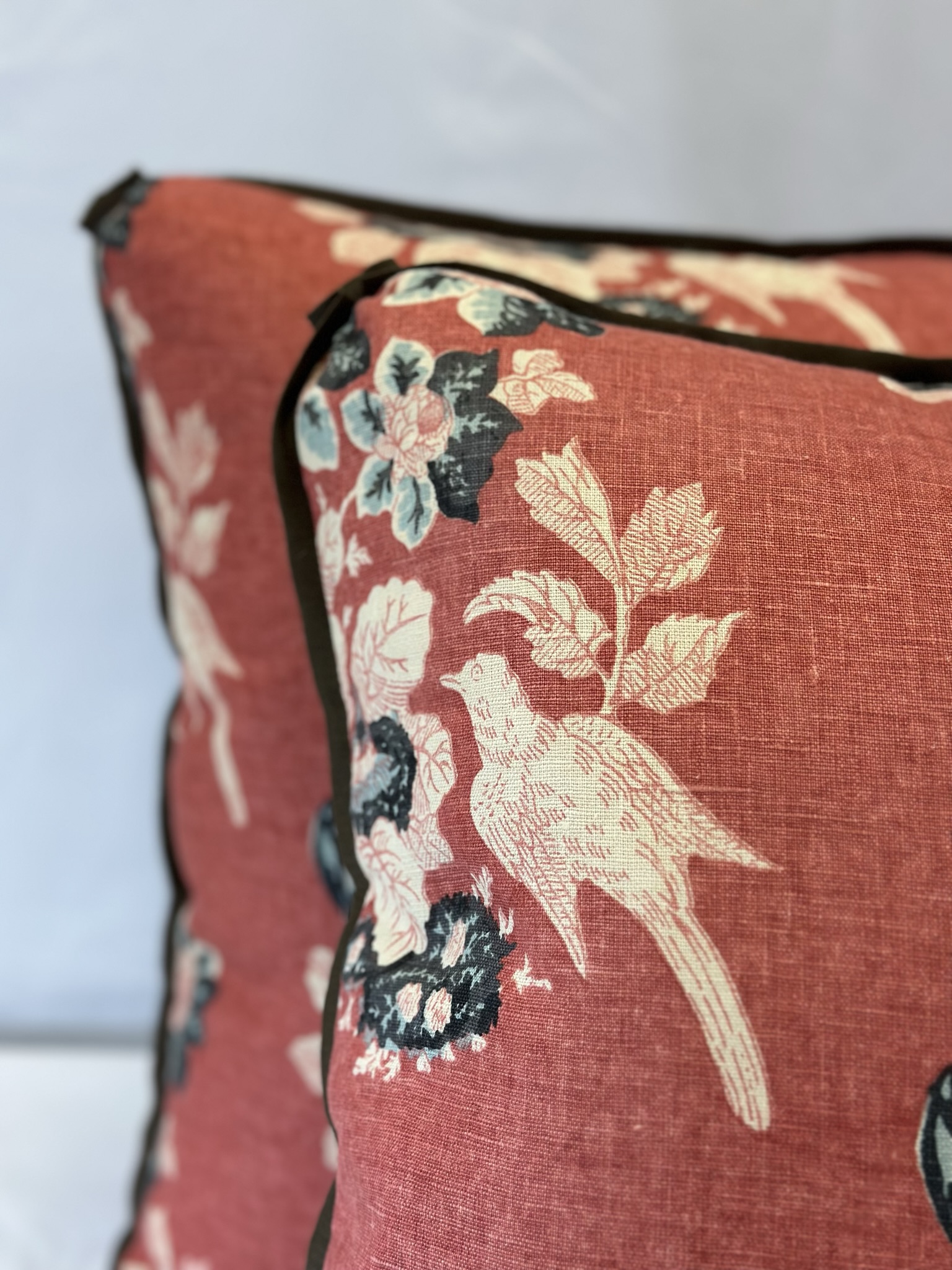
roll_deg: -1.3
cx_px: 476
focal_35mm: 48
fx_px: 1760
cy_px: 635
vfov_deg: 39.7
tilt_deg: -15.6
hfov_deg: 30.3
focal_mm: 6.86
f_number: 1.78
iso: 100
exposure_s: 1/170
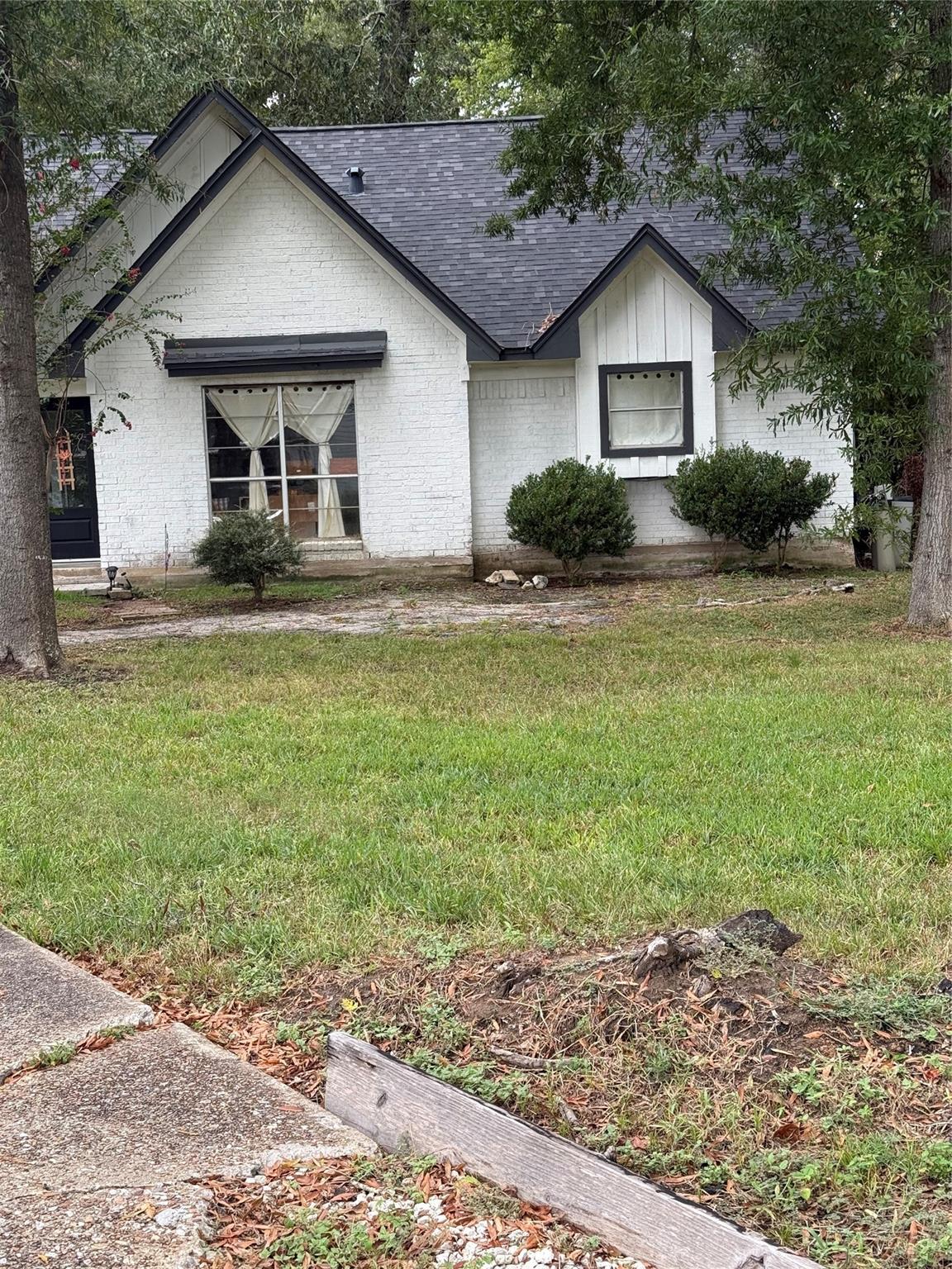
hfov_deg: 30.3
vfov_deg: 39.7
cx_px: 476
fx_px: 1760
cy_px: 634
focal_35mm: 48
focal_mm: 6.76
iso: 64
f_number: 1.78
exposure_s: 1/370
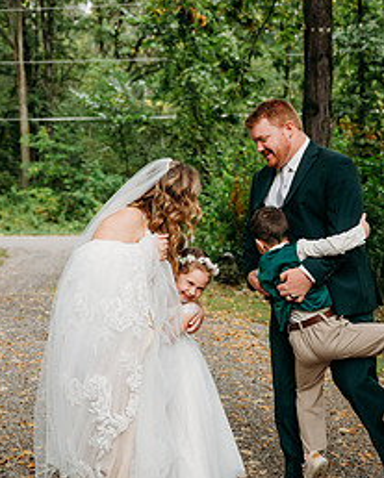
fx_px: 950
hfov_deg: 22.8
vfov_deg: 28.3
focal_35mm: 67
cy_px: 230
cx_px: 202
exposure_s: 1/500
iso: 200
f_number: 3.2
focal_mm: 41
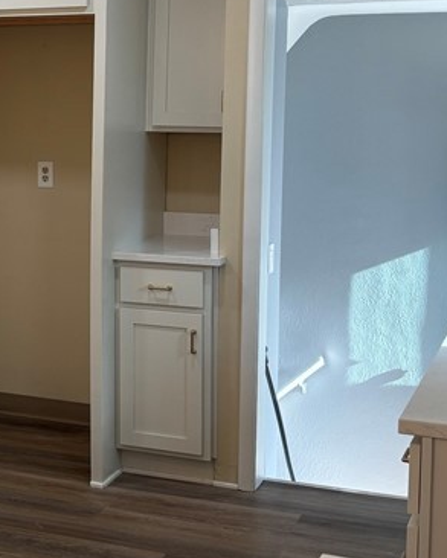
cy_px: 197
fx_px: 1174
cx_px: 14
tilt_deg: -5.6
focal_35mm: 71
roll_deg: -0.7
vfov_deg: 26.6
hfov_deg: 20.9
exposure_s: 1/120
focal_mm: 5.96
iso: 40
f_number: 1.6
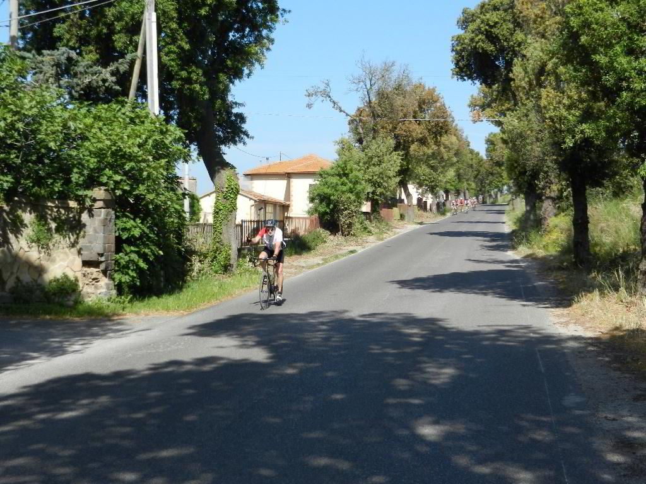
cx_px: 323
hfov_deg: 36.2
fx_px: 989
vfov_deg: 27.5
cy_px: 242
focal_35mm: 53
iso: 160
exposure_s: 1/800
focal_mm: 9.4
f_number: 4.4
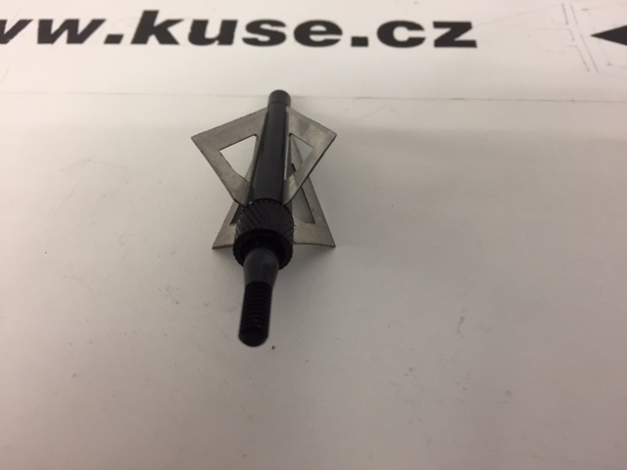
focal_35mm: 29
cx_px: 314
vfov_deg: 48.2
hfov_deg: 61.7
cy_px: 235
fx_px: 525
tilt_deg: -53.7
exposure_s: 1/33
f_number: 2.2
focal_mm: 4.15
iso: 125
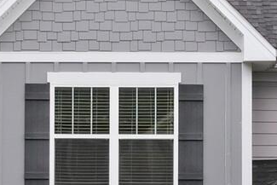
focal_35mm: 169
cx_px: 168
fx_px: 1301
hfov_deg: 12.1
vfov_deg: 8.1
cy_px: 202
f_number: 2.8
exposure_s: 1/25
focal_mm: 8.4
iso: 100
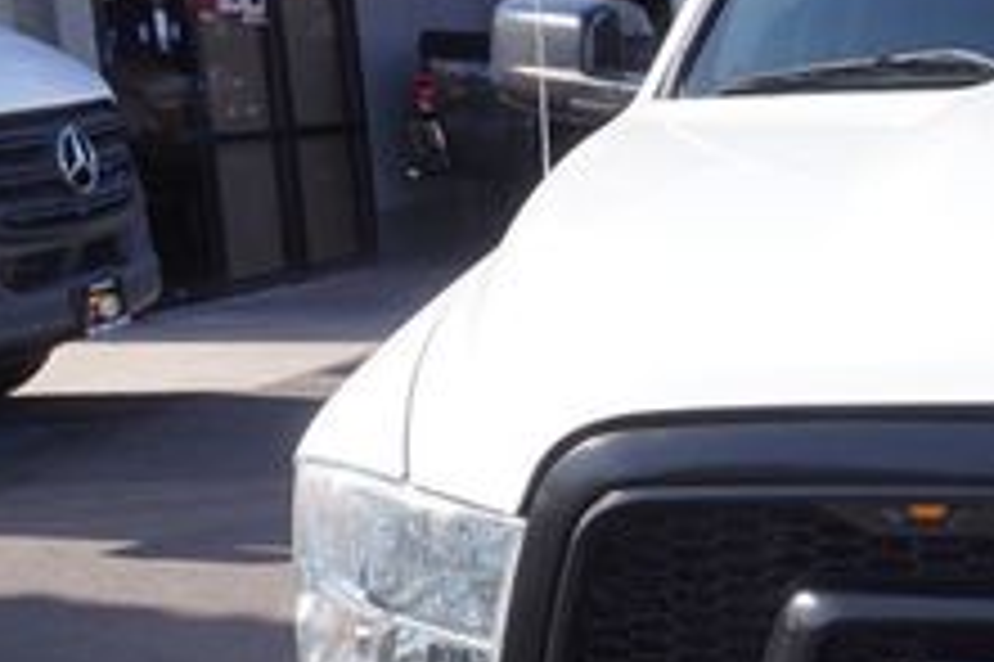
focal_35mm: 87
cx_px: 1169
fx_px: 2400
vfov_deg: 15.5
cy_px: 599
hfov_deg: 21.8
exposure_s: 1/100
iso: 100
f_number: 9
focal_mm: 20
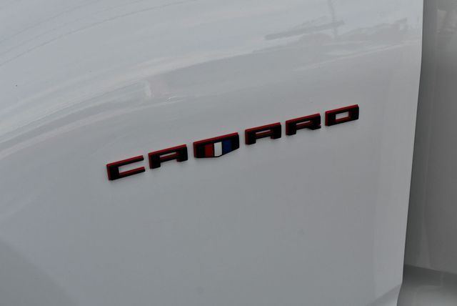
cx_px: 228
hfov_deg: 31.4
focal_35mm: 64
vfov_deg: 21.3
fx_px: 813
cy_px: 153
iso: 160
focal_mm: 32
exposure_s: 1/250
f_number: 8
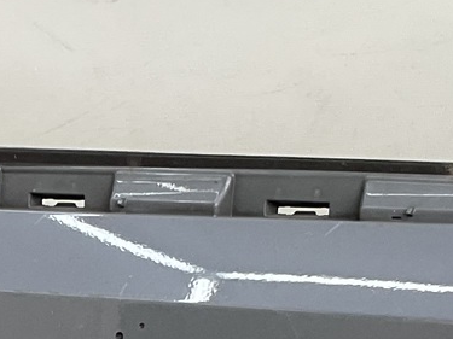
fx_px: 2041
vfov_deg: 9.3
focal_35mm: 156
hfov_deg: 12.6
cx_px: 63
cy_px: 490
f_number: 1.8
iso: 20
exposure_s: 1/100
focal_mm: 3
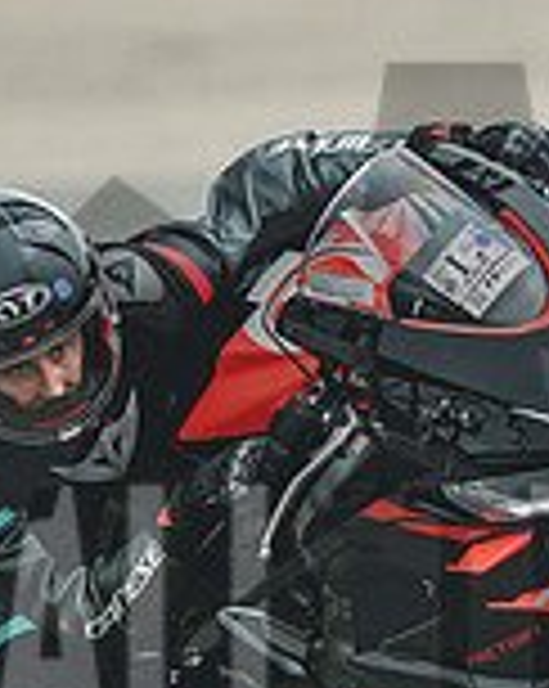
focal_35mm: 1070
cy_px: 614
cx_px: 454
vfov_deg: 1.8
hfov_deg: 1.4
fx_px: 21776
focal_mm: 200
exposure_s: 1/3200
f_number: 2
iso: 1000
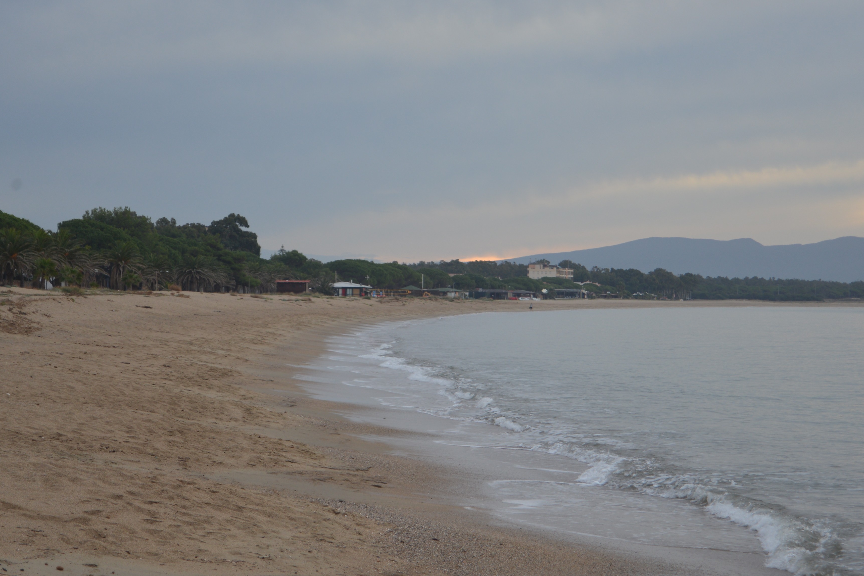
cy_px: 317
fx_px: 2520
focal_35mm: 105
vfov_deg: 13.0
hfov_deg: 19.5
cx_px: 458
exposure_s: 1/320
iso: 400
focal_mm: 80
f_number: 5.6
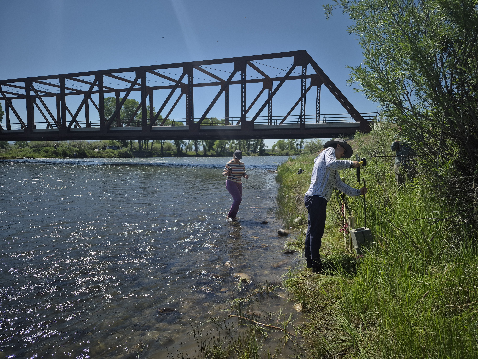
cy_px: 180
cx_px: 239
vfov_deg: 58.9
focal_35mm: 23
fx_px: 318
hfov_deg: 73.9
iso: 25
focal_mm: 5.4
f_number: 1.8
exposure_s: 1/2008
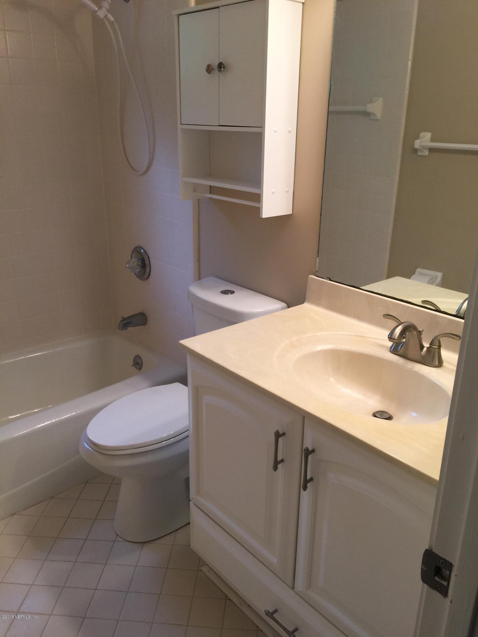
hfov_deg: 48.2
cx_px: 239
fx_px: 534
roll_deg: -1.0
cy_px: 318
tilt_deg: -21.4
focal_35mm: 29
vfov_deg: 61.7
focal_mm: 4.15
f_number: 2.2
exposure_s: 1/30
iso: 32
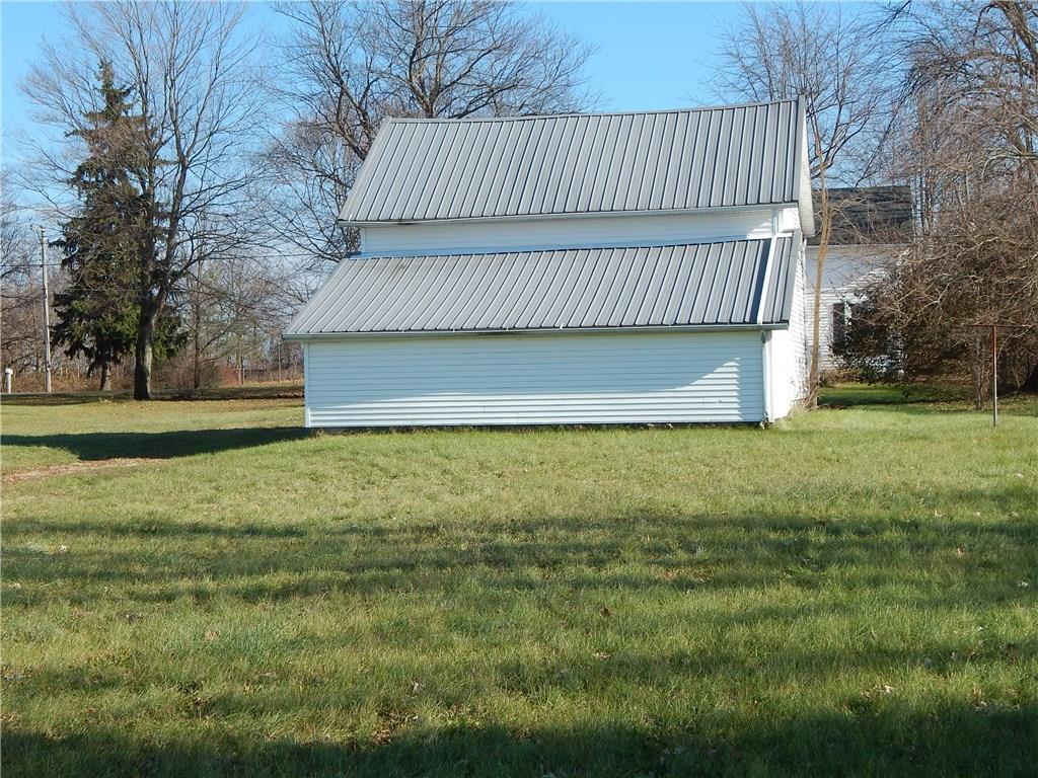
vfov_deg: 24.0
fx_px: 1829
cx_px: 519
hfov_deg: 31.7
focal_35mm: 61
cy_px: 389
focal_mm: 10.9
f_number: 4
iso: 125
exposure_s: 1/800
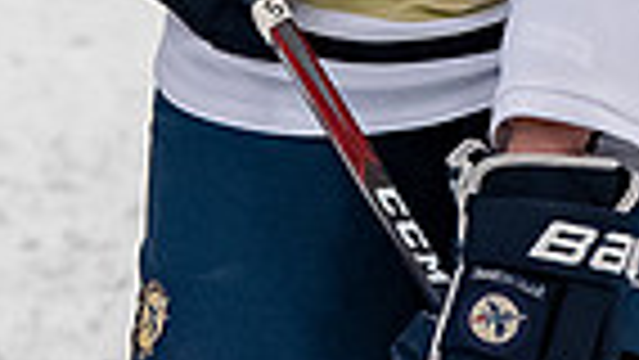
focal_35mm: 1785
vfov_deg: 0.7
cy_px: -383
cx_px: 281
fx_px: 30256
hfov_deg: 1.2
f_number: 3.5
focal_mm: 180
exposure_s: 1/800
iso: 2500
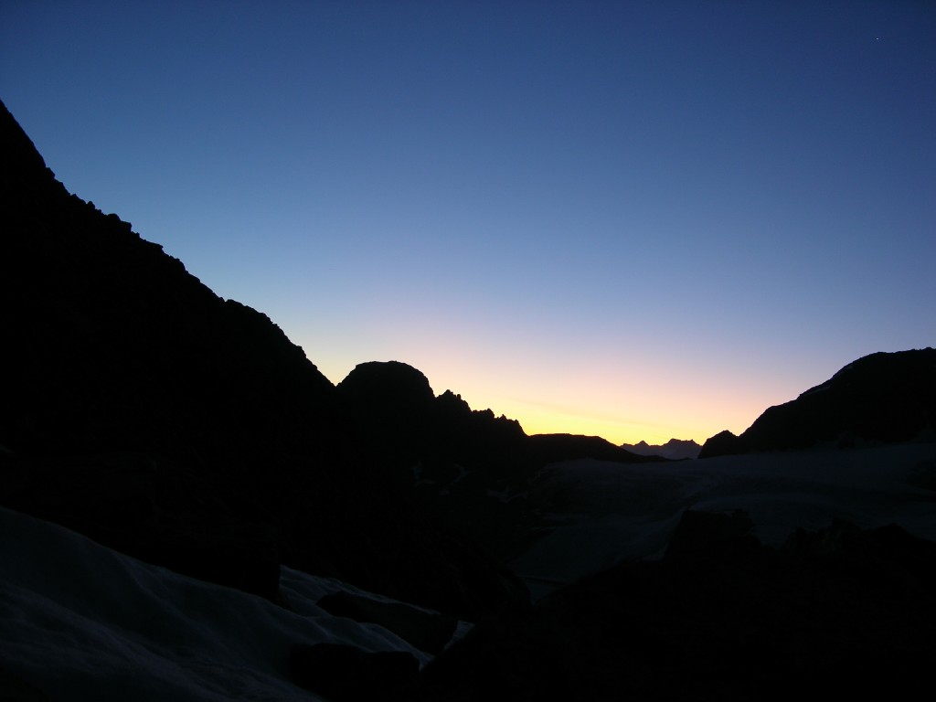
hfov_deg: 52.6
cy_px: 351
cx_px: 468
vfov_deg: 40.7
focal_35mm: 35
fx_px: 946
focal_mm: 8.9
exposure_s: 1/6.4
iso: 50
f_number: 2.8
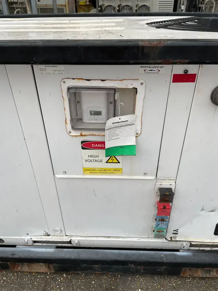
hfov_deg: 53.1
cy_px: 146
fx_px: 218
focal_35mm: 26
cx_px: 109
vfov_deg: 67.3
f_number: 1.6
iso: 32
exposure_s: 1/251
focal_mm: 4.2
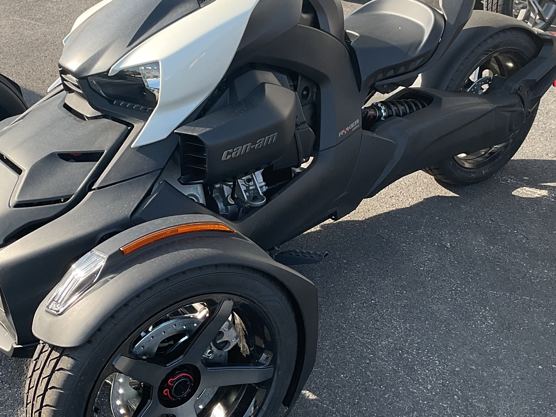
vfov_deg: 25.6
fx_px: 916
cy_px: 158
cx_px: 224
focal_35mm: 57
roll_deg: +0.0
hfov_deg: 33.7
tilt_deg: -22.1
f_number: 1.8
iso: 16
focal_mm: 3
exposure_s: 1/314
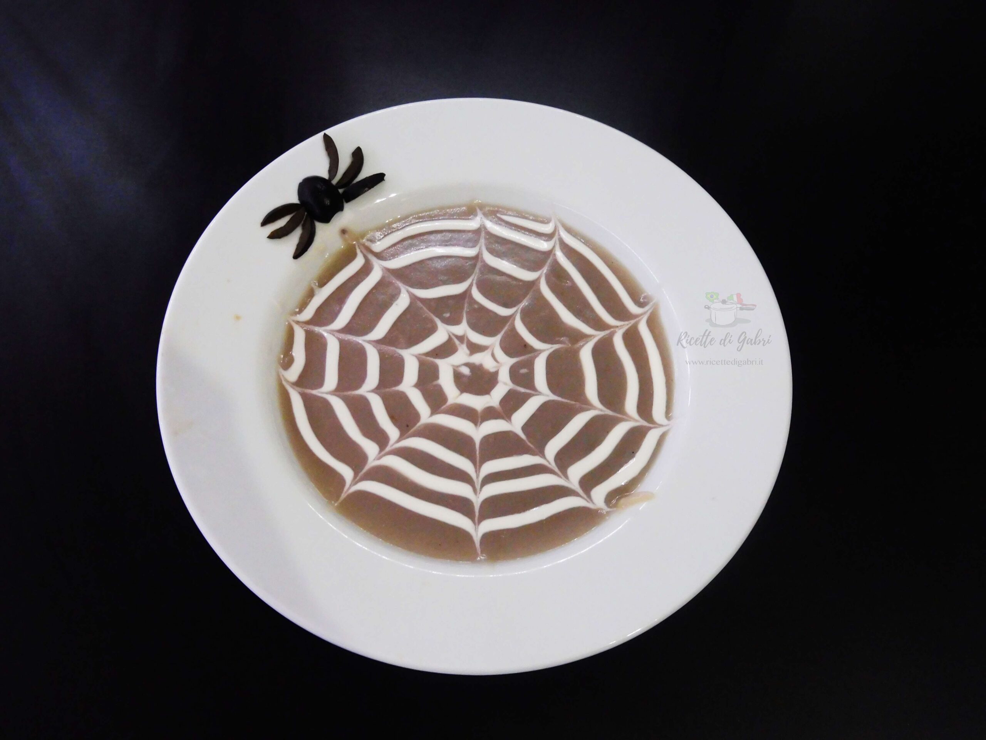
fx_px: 1111
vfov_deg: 36.8
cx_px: 493
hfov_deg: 47.9
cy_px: 370
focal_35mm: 39
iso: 400
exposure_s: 1/15
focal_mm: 6.9
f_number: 3.9
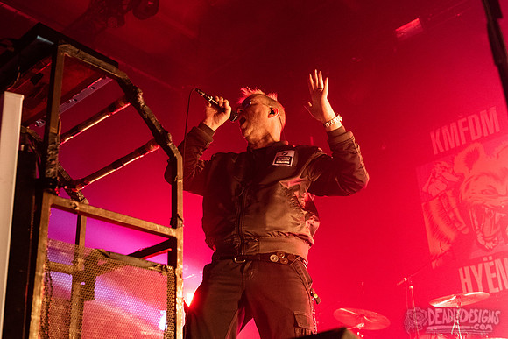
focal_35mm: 45
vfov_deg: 29.8
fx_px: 635
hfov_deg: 43.5
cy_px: 148
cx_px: 222
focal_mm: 40
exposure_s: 1/500
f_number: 4
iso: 3200
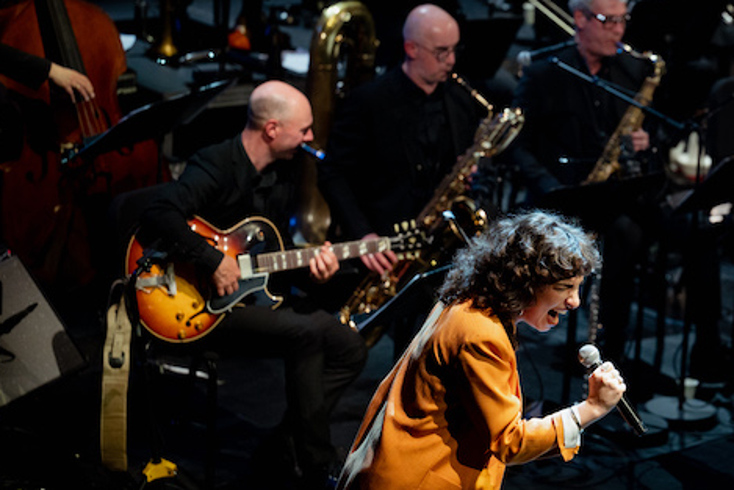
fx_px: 3304
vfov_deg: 8.5
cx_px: 532
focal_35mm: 162
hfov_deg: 12.6
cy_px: 191
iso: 1250
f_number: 2.8
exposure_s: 1/320
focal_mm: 95
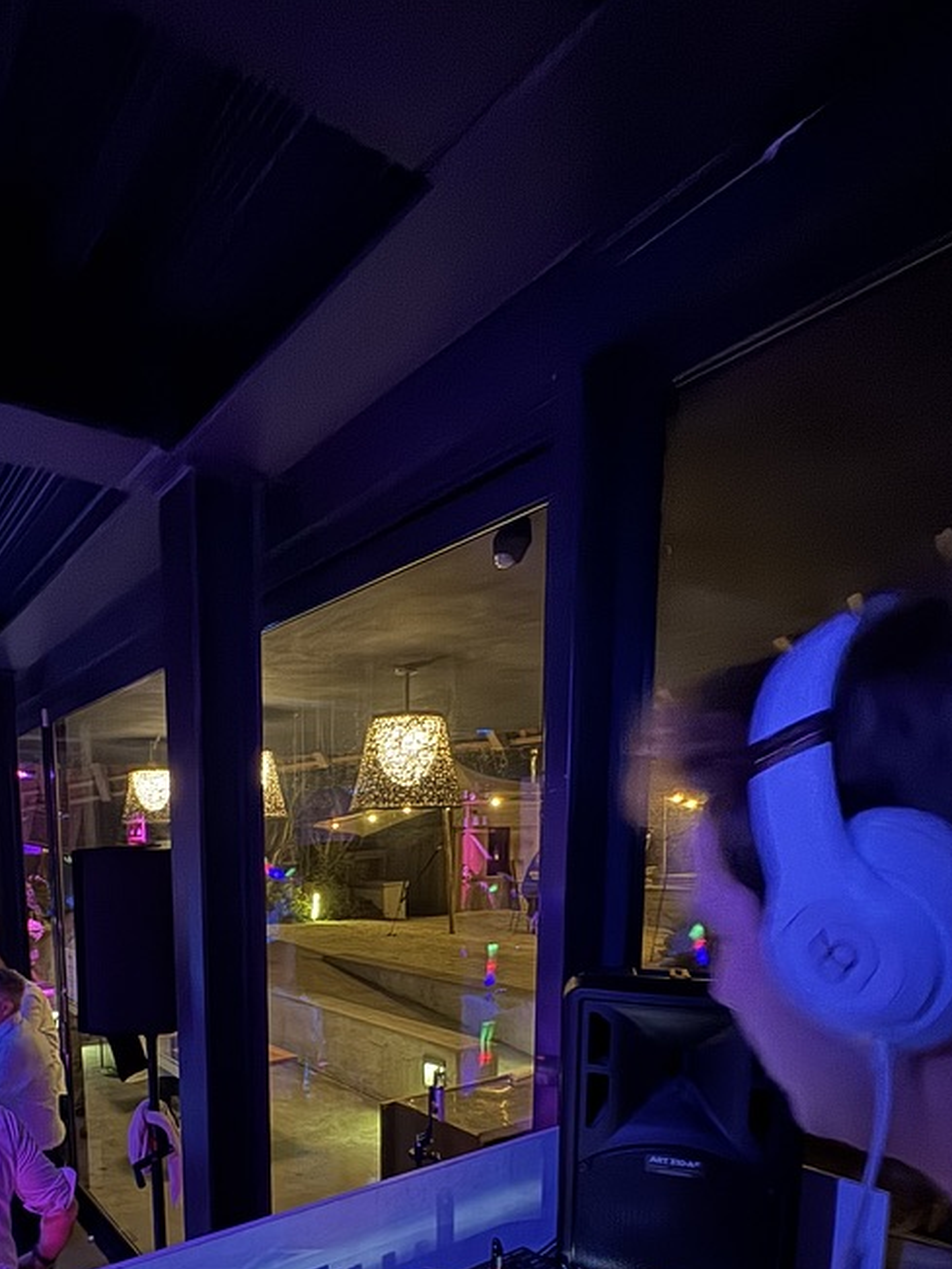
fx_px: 807
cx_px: 296
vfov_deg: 71.4
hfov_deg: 59.3
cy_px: 946
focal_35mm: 22
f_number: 2.2
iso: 1600
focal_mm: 2.22
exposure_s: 1/12
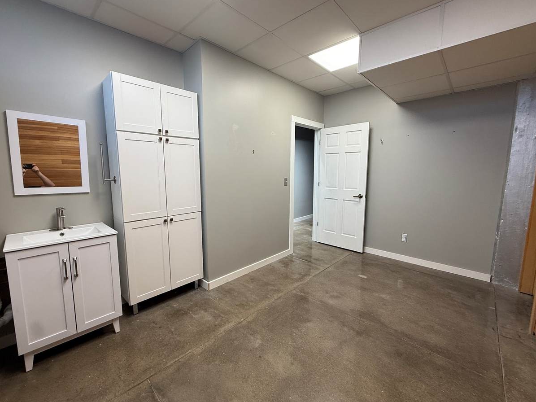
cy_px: 198
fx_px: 232
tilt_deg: -6.6
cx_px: 258
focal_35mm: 15
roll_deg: -1.2
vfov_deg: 81.7
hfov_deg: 98.1
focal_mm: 2.22
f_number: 2.2
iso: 125
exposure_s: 1/120
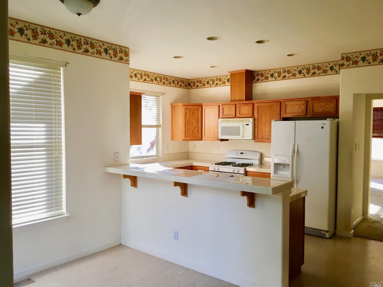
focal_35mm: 29
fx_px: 321
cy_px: 144
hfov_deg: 61.7
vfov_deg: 48.2
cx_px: 192
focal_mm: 4.15
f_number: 2.2
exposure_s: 1/30
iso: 25
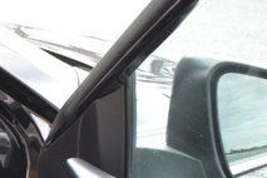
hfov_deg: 13.3
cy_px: 336
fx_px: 1068
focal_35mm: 144
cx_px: -149
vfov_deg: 9.0
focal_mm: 20
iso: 400
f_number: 5.6
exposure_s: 1/125
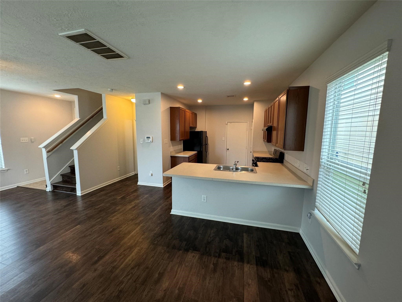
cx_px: 201
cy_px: 151
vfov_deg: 85.7
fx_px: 163
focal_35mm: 14
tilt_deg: -9.7
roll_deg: +0.6
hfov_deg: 102.1
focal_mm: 2.22
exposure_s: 1/60
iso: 250
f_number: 2.2
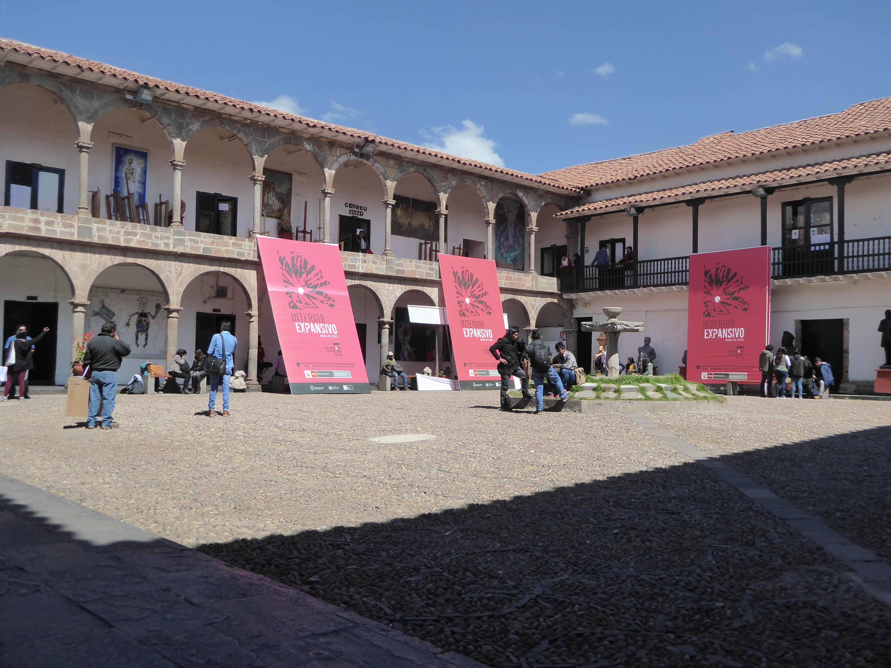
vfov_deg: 41.8
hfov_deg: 54.0
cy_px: 334
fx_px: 875
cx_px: 446
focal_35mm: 34
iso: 160
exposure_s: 1/800
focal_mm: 5.8
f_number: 4
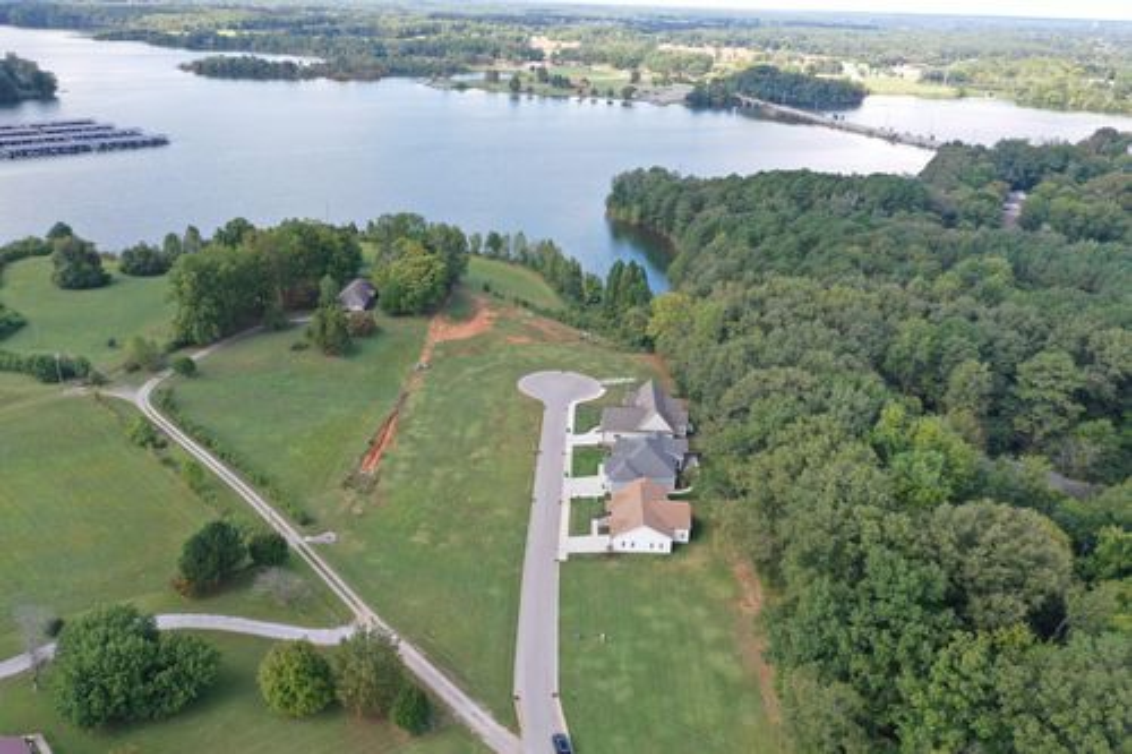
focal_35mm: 28
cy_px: 377
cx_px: 566
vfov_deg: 46.4
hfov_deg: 65.5
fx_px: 880
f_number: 5
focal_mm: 10.26
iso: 100
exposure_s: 1/160
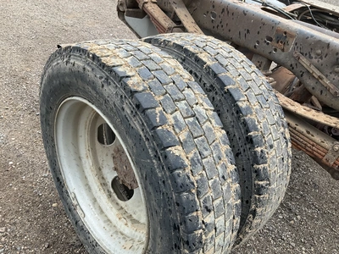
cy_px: 127
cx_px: 170
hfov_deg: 61.7
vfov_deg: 48.2
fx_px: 284
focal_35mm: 29
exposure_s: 1/122
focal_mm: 3
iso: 20
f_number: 1.8
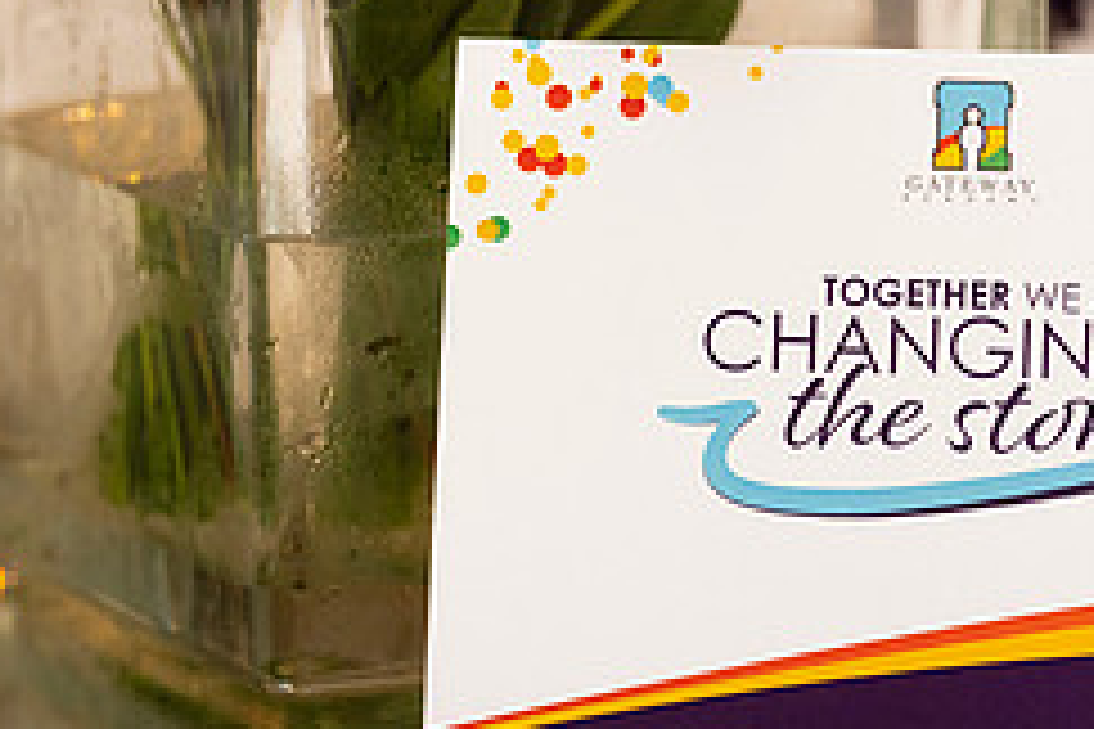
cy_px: 340
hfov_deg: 7.2
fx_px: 8691
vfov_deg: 4.8
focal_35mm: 286
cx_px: 756
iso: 1000
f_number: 5.6
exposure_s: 1/80
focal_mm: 120
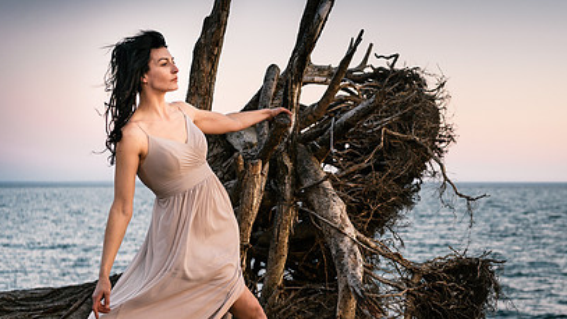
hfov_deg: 28.0
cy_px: 232
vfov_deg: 16.0
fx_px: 1128
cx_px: 396
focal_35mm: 75
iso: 100
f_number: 3.2
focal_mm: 50
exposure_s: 1/125
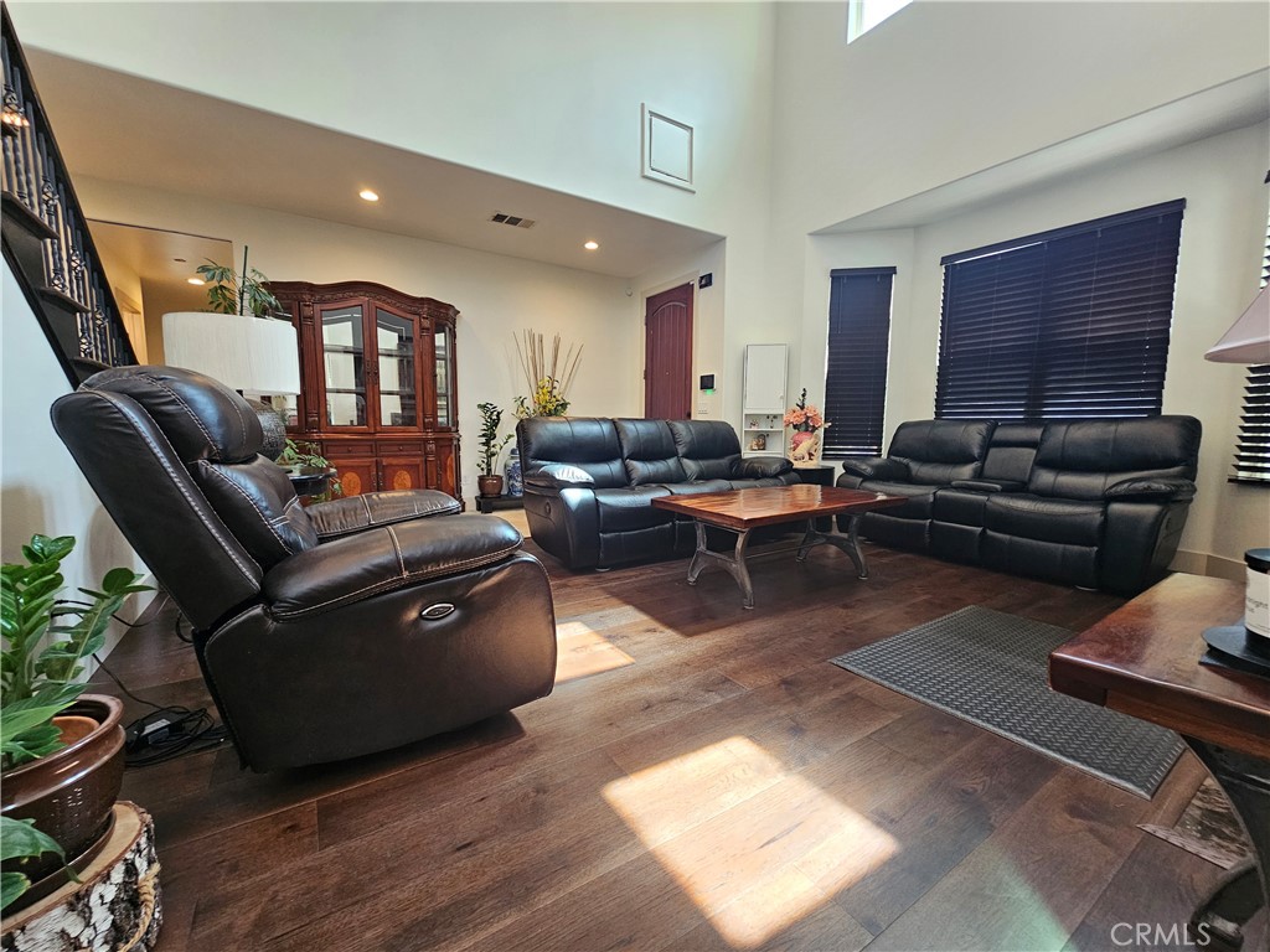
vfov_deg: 89.9
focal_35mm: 13
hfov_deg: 106.2
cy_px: 476
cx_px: 635
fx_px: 477
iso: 160
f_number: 2.2
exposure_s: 1/60
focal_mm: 2.2
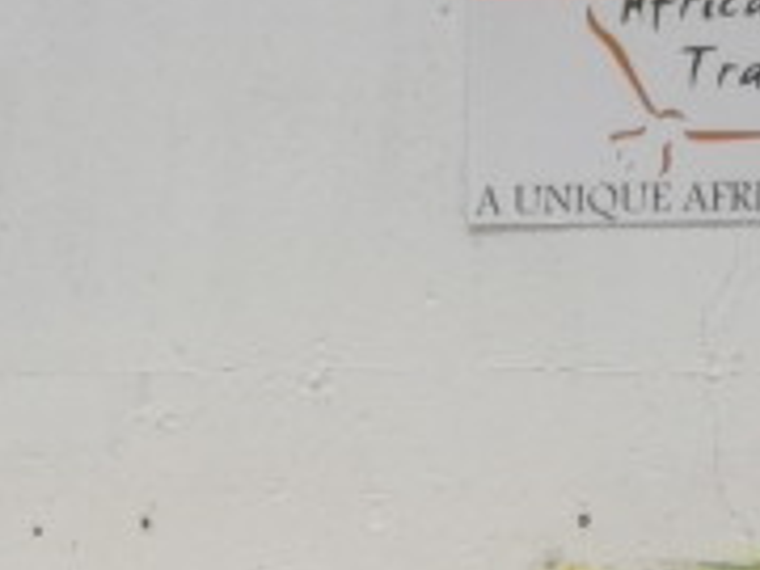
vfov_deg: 8.0
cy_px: 1182
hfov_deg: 11.2
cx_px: 89
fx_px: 3864
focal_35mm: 176
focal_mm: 5.7
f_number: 2.9
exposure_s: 1/250
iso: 100
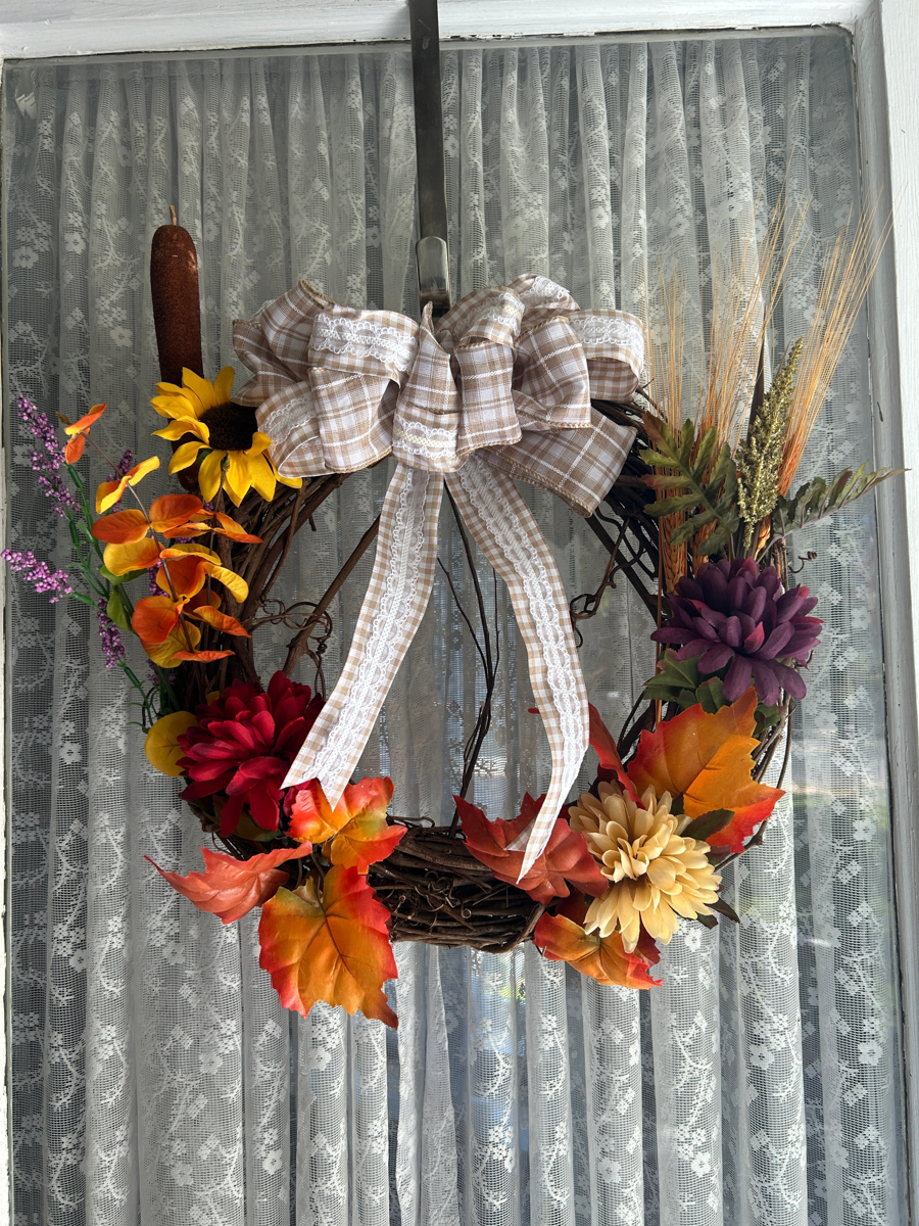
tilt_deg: +1.6
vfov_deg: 67.3
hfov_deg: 53.1
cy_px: 613
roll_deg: +1.3
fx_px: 920
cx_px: 460
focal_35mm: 26
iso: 40
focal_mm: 5.7
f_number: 1.5
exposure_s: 1/173
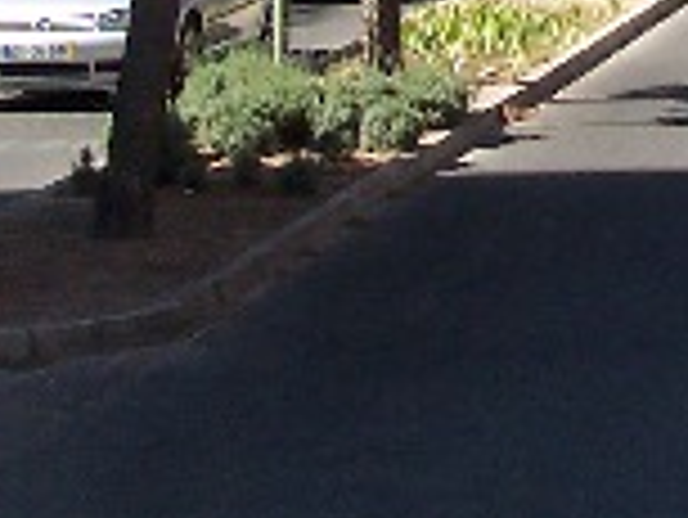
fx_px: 3958
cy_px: -806
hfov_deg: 9.7
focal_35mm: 199
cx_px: 1003
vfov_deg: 7.0
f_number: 4.8
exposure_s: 1/350
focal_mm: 8
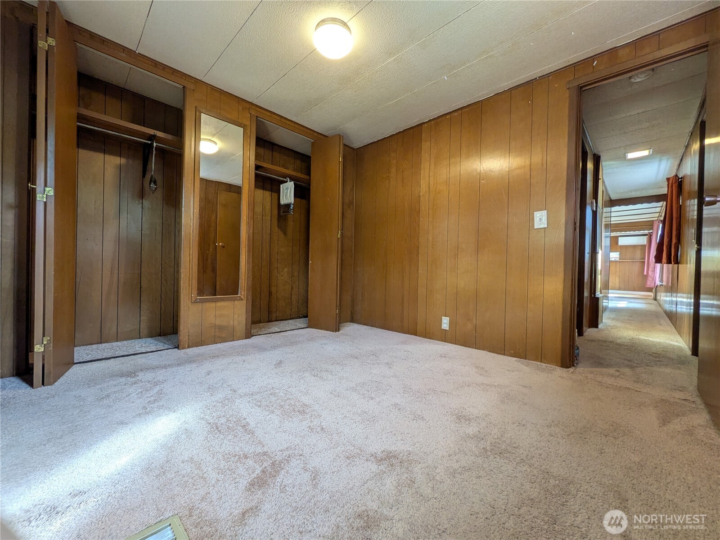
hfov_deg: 102.1
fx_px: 291
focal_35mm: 14
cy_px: 270
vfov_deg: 85.7
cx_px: 360
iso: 145
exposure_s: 1/40
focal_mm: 1.83
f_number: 2.2
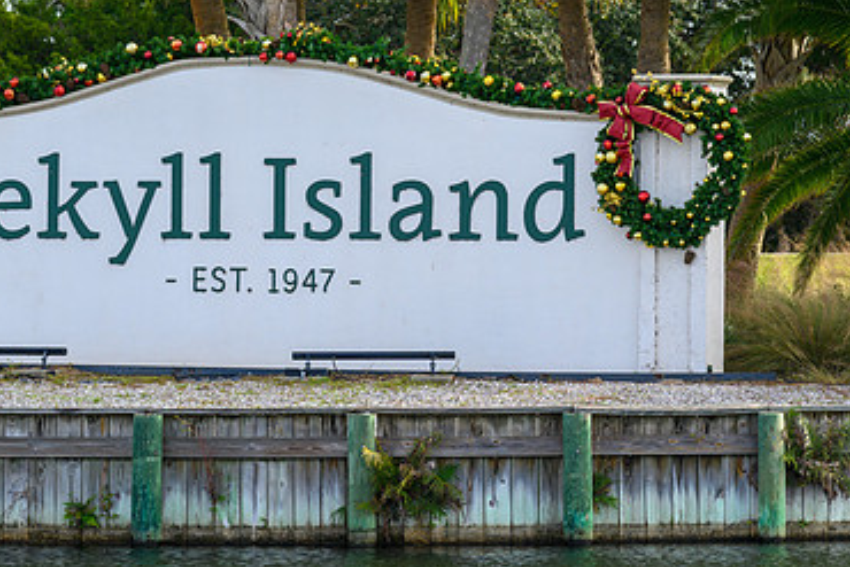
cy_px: 219
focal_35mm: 299
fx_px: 7062
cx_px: 306
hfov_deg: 6.9
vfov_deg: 4.6
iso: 64
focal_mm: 190
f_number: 5.6
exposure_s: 1/160
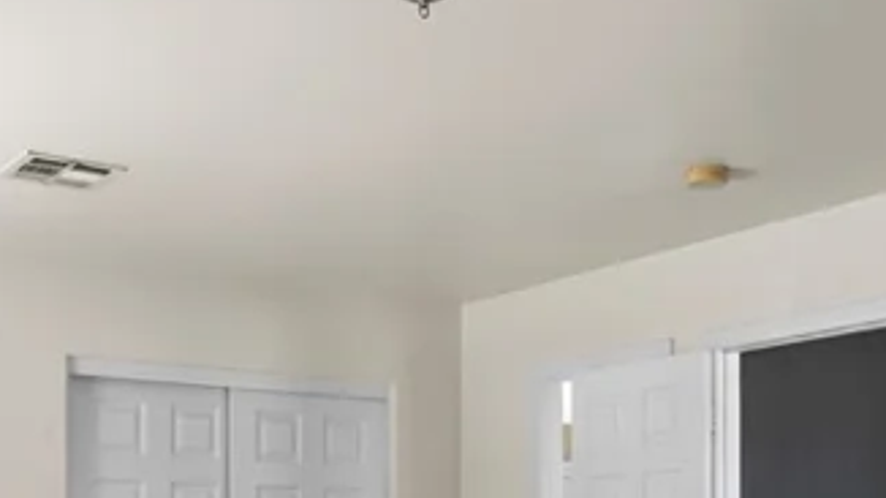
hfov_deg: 37.2
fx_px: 1315
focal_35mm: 56
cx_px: 427
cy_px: 584
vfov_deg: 20.2
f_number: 8
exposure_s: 1/6
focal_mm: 17
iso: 400
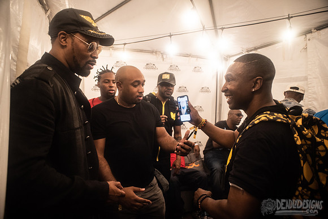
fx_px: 182
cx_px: 164
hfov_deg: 84.0
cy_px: 110
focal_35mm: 20
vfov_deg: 62.0
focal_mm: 20
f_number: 3.5
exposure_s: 1/100
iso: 1600
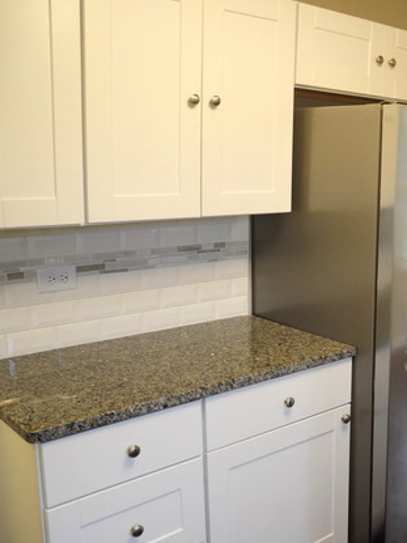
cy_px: 273
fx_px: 627
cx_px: 407
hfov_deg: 33.0
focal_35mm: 40
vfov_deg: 46.8
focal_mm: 18
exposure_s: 1/6
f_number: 3.5
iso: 500
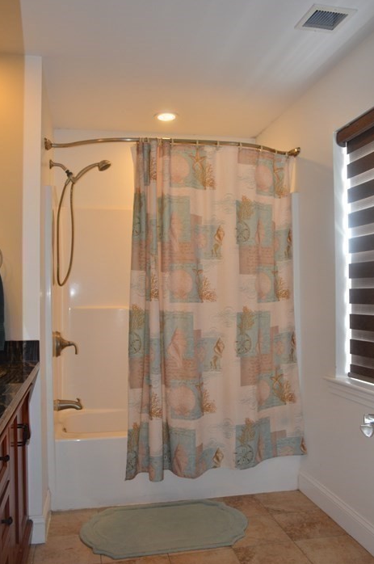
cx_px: 189
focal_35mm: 33
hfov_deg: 39.8
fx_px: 516
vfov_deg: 57.3
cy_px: 276
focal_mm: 20
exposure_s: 1/60
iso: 800
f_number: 5
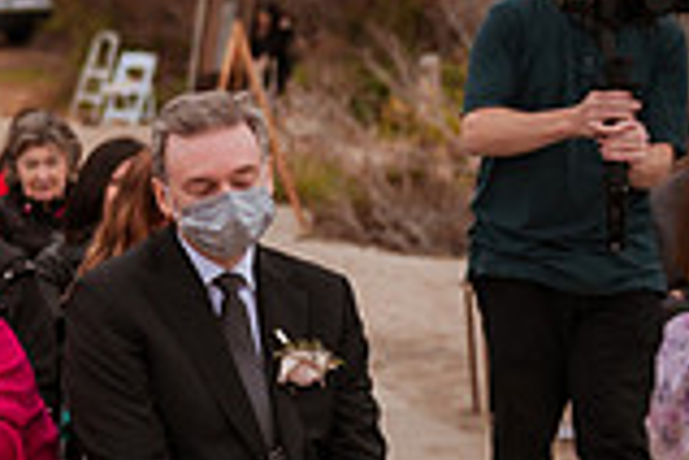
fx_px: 2450
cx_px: -537
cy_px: 365
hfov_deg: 14.2
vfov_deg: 10.7
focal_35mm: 128
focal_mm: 35
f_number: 1.8
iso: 500
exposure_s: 1/3200
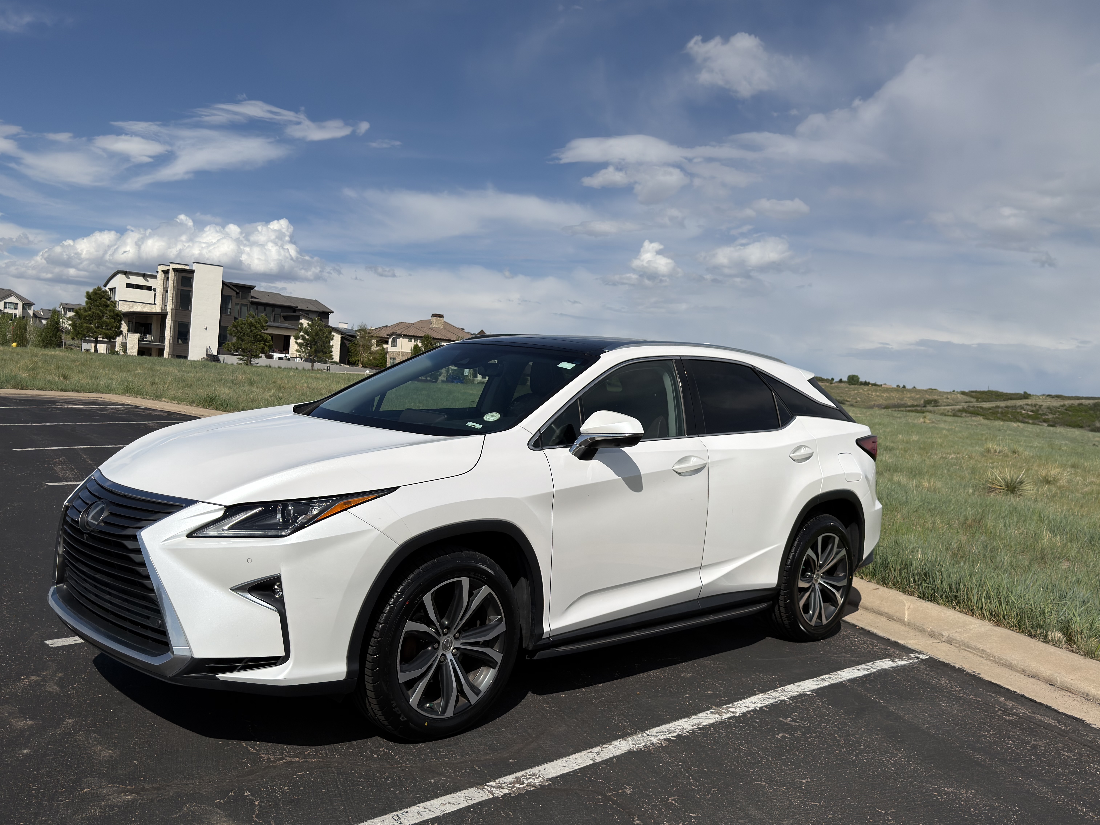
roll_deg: -4.0
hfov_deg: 55.4
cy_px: 412
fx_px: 1049
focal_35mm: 33
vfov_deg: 42.9
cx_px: 550
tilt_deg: -0.1
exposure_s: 1/12500
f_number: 1.78
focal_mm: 6.76
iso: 64
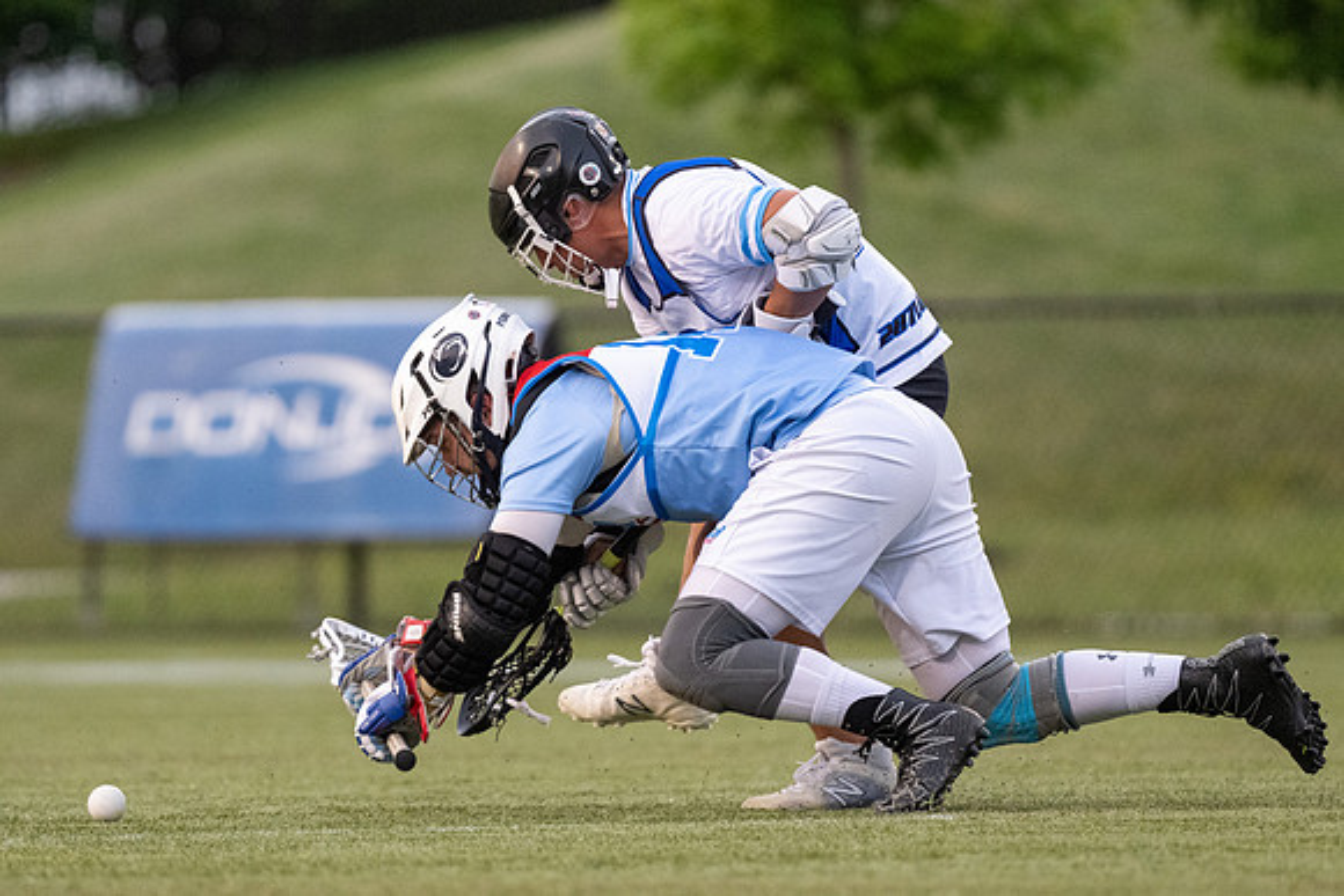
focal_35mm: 670
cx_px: 696
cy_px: 412
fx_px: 25024
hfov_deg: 3.1
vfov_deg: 2.1
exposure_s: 1/1000
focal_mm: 500
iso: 4500
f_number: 5.6
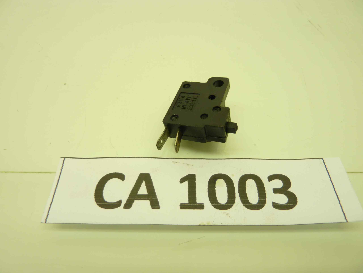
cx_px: 182
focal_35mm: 25
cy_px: 136
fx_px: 262
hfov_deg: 69.4
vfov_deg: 54.9
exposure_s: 1/30
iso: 80
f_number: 3.3
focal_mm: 4.1
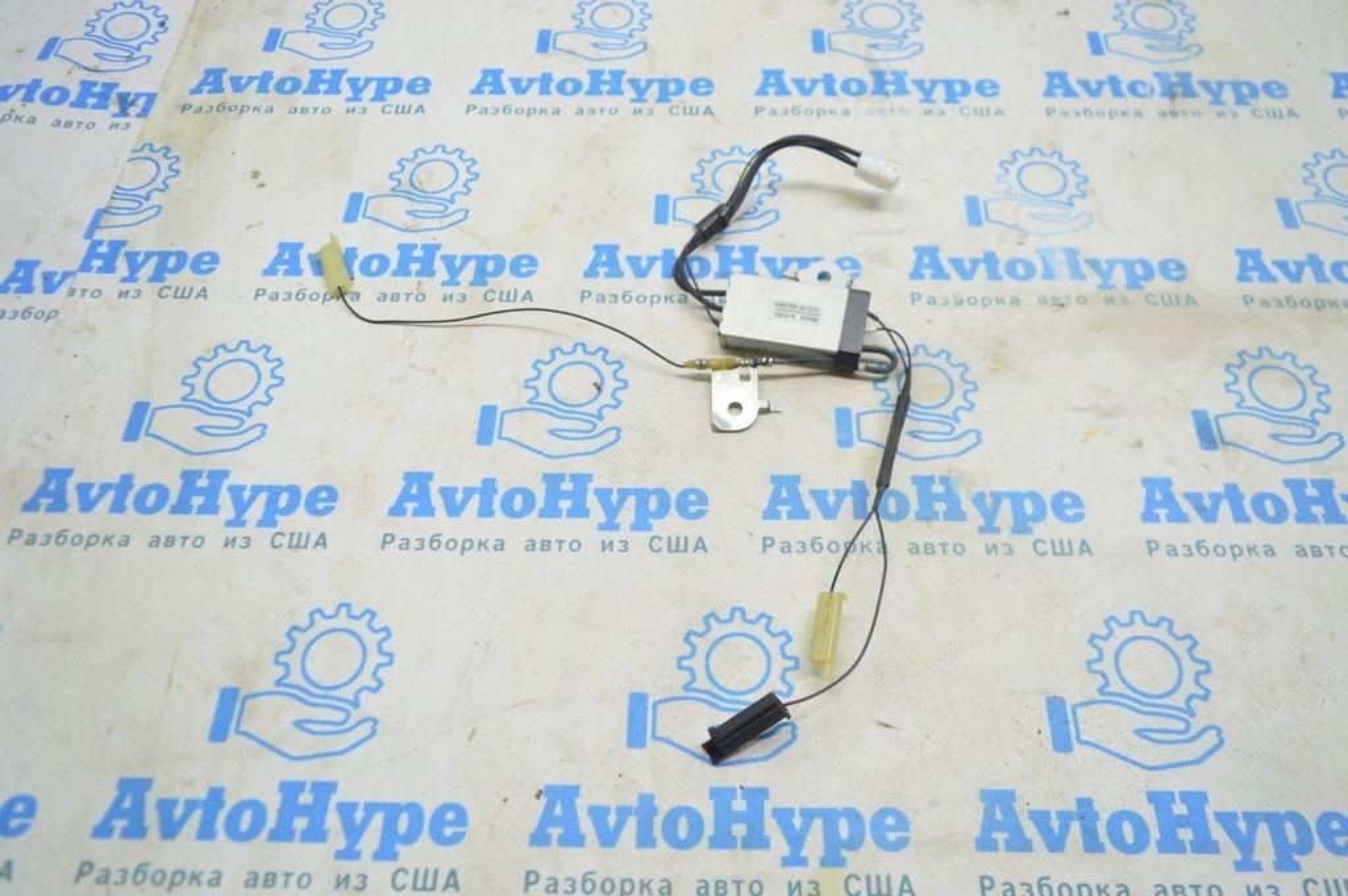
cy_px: 448
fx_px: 1010
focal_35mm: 27
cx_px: 674
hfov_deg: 67.4
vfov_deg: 47.9
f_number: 3.5
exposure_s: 1/40
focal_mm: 18
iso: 400
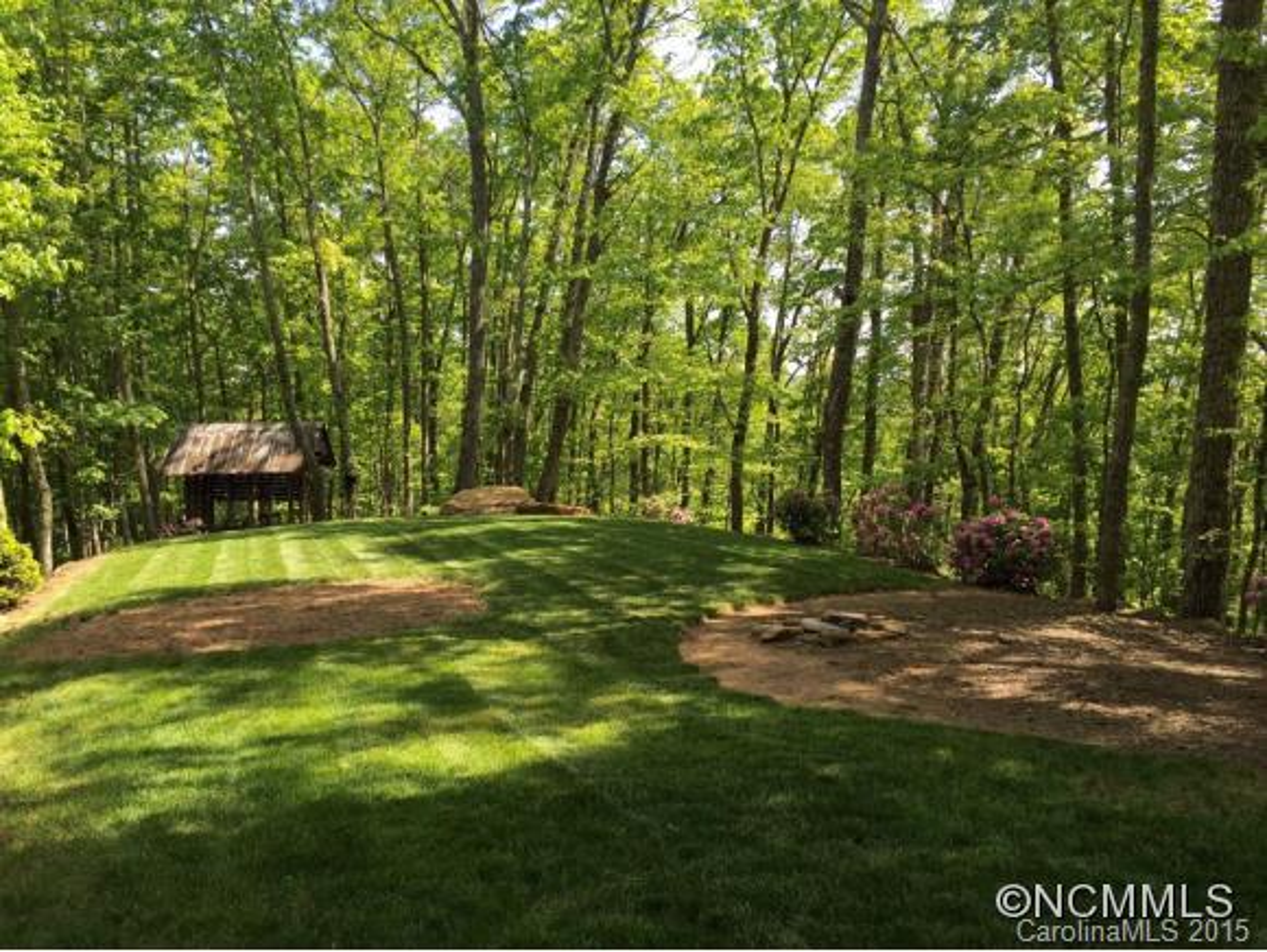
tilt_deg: -2.9
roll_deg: +0.4
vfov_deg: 48.3
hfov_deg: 61.6
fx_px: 1062
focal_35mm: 29
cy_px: 476
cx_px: 634
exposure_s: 1/455
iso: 32
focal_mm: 4.15
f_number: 2.2
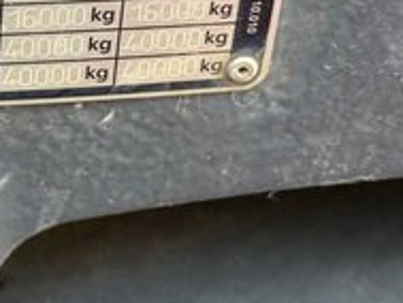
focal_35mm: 127
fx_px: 1479
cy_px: 1
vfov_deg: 11.6
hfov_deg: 15.4
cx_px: 51
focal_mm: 6.76
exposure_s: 1/191
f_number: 1.78
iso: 125
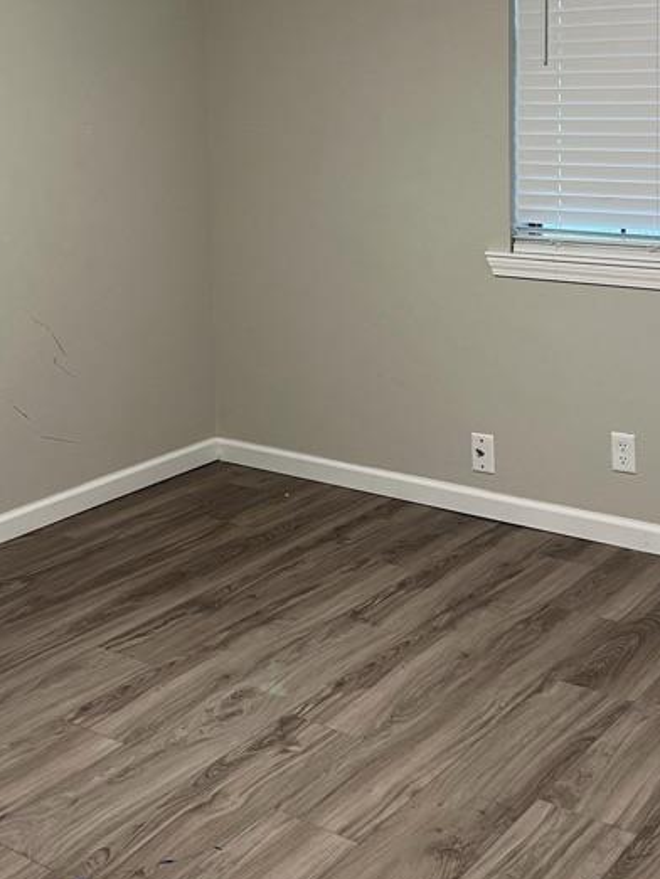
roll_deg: +1.5
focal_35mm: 51
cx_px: 242
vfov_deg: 36.5
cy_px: 202
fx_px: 1295
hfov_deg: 28.5
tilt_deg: -5.1
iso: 125
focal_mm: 5.7
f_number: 1.5
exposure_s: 1/60
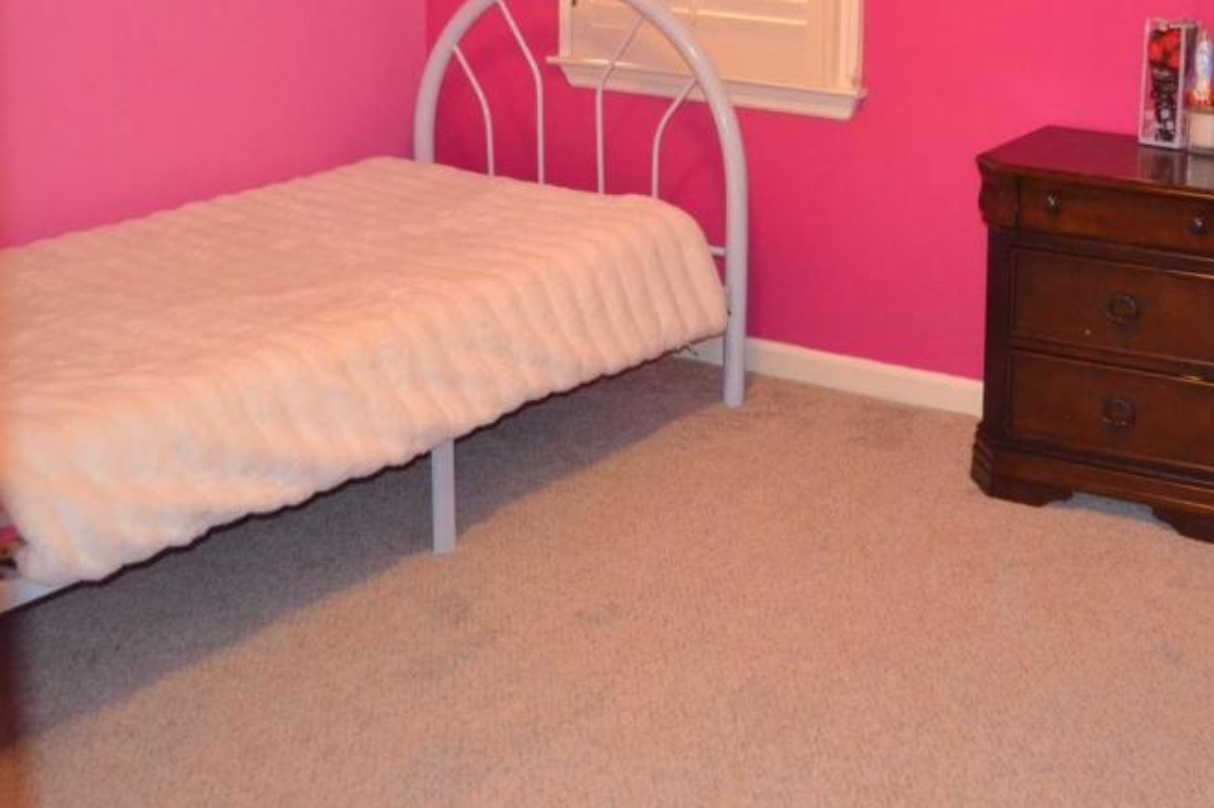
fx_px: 1854
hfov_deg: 35.7
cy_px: 74
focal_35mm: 55
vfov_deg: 23.9
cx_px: 869
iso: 2800
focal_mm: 20
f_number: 3.8
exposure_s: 1/60
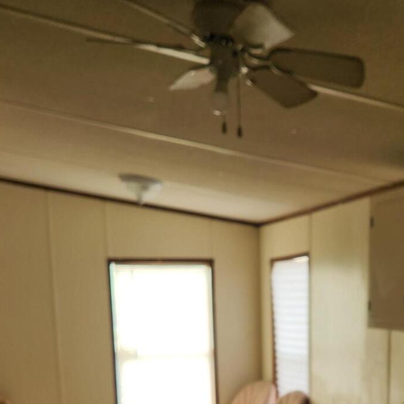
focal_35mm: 59
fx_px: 779
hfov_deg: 28.7
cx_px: 294
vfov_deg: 26.6
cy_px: 451
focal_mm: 5.4
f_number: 1.8
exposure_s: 1/180
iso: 40
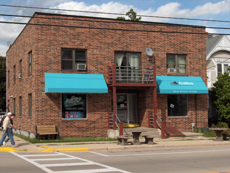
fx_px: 365
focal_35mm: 55
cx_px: 115
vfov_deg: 26.6
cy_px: 86
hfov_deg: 34.9
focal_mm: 11.4
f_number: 5.4
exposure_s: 1/441
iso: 100
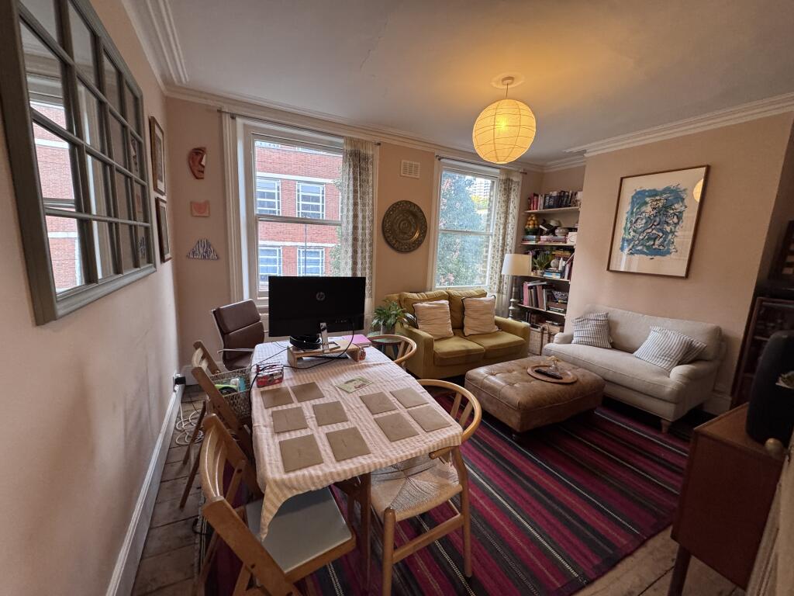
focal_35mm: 14
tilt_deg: -8.6
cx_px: 397
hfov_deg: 102.1
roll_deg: -1.4
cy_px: 298
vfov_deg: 85.7
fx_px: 321
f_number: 2.2
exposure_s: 1/62
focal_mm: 2.22
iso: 320
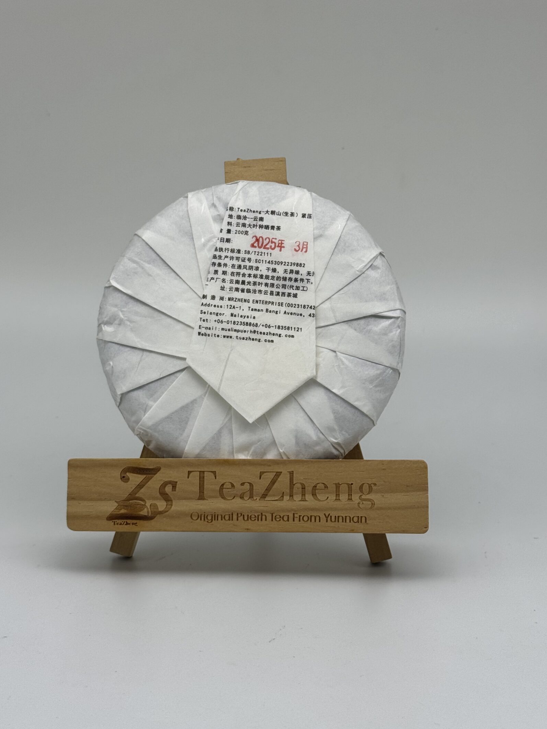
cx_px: 242
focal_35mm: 58
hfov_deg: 25.2
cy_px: 346
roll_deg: -0.2
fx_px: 1222
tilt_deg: -13.1
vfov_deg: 33.2
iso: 64
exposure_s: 1/232
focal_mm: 6.76
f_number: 1.78
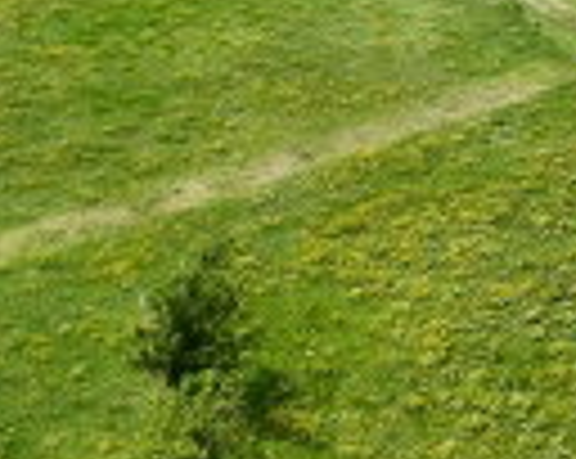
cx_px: 502
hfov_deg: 20.1
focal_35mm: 94
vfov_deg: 15.2
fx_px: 1600
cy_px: -207
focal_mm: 12.29
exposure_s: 1/2000
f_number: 3.2
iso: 100
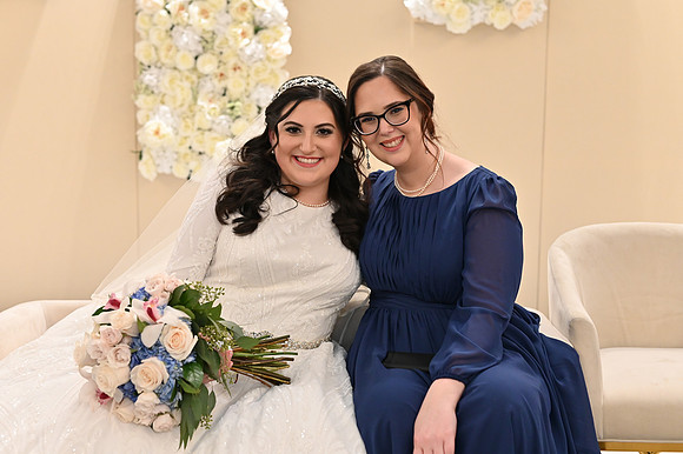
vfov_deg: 27.0
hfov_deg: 39.6
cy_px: 227
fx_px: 948
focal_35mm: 50
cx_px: 342
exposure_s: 1/100
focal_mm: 50
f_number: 4
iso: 3200
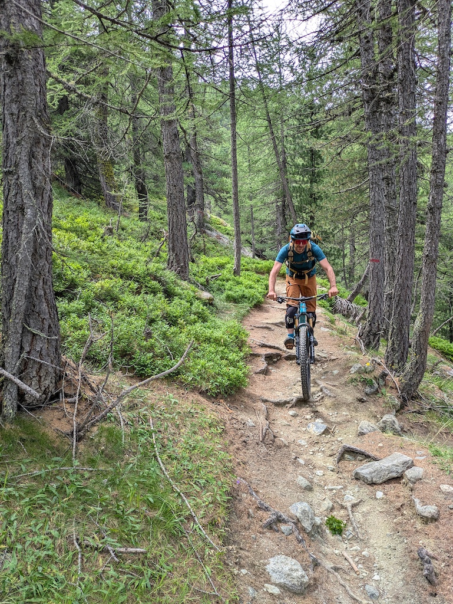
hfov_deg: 54.9
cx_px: 226
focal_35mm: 25
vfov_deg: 69.4
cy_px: 302
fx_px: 436
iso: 43
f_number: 1.89
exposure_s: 1/390
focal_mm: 5.43
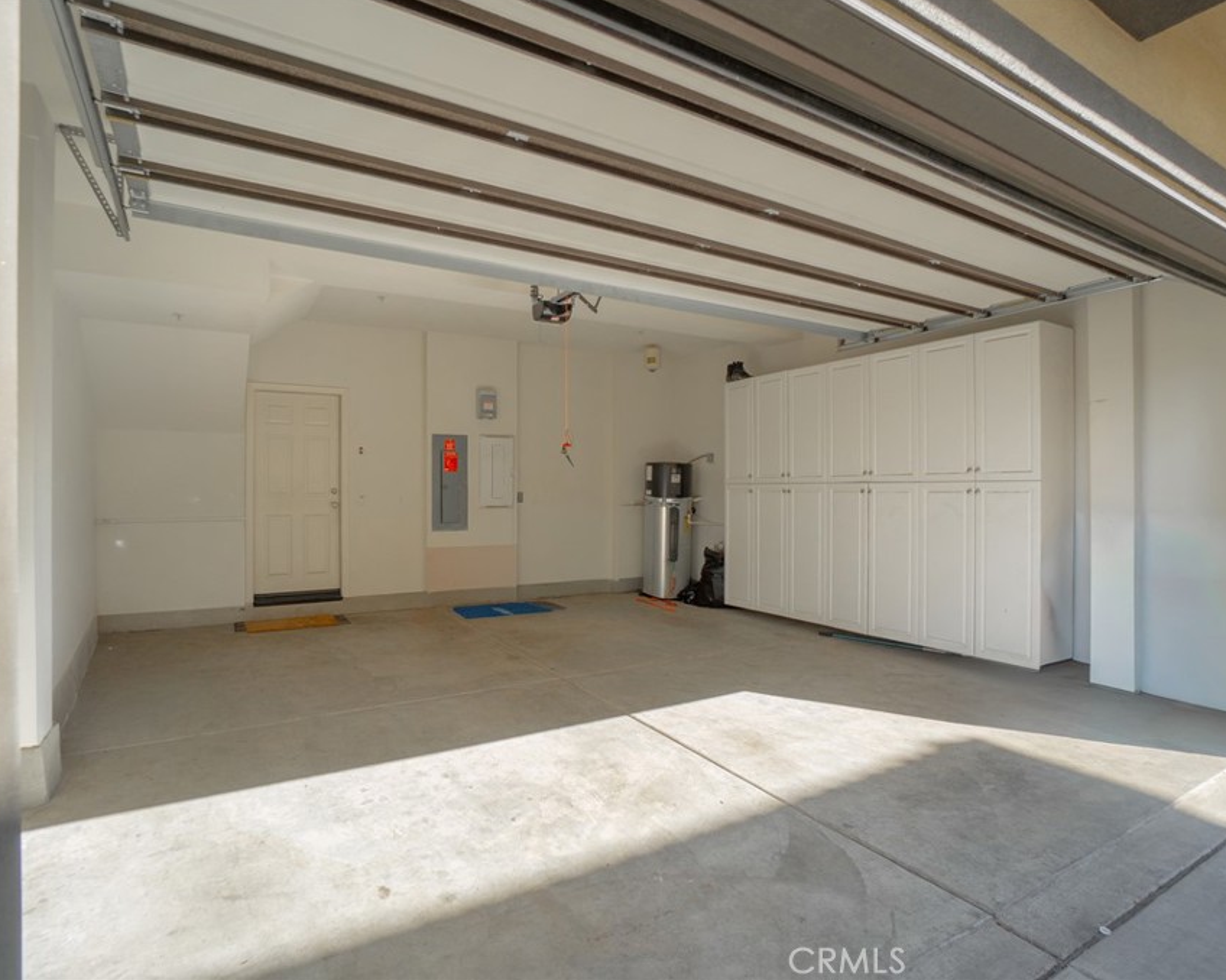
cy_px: 489
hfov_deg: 89.5
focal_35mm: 17
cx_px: 652
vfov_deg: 77.0
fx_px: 617
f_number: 7.1
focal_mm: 10
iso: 100
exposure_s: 1/60
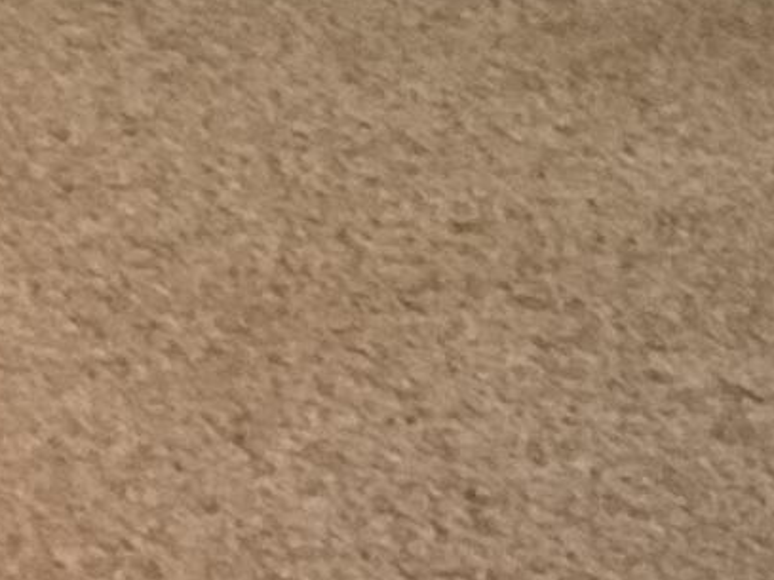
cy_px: -744
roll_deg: -2.7
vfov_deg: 6.6
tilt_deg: -10.5
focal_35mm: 214
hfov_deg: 9.1
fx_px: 4784
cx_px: 909
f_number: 1.8
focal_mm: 3
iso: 500
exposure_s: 1/24
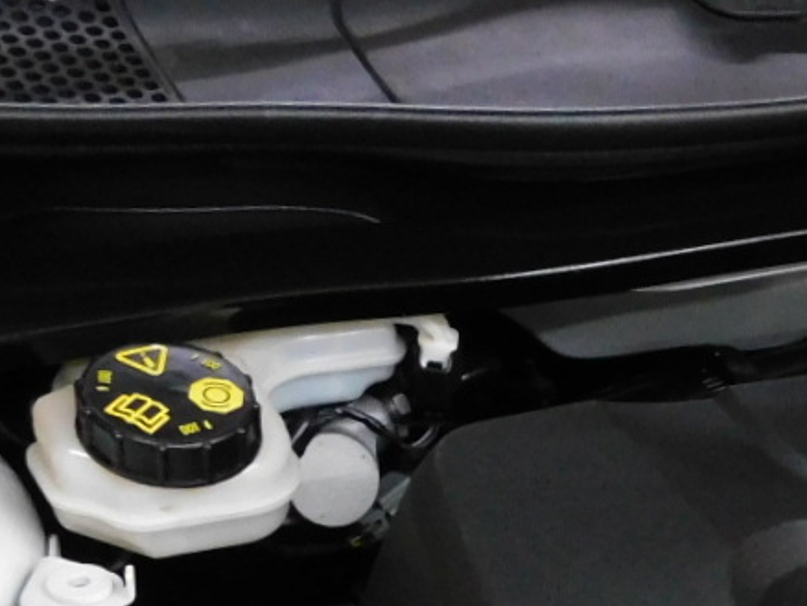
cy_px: 938
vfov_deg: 16.0
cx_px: 1085
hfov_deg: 20.9
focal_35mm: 84
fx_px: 1959
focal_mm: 4
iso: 400
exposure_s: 1/30
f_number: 3
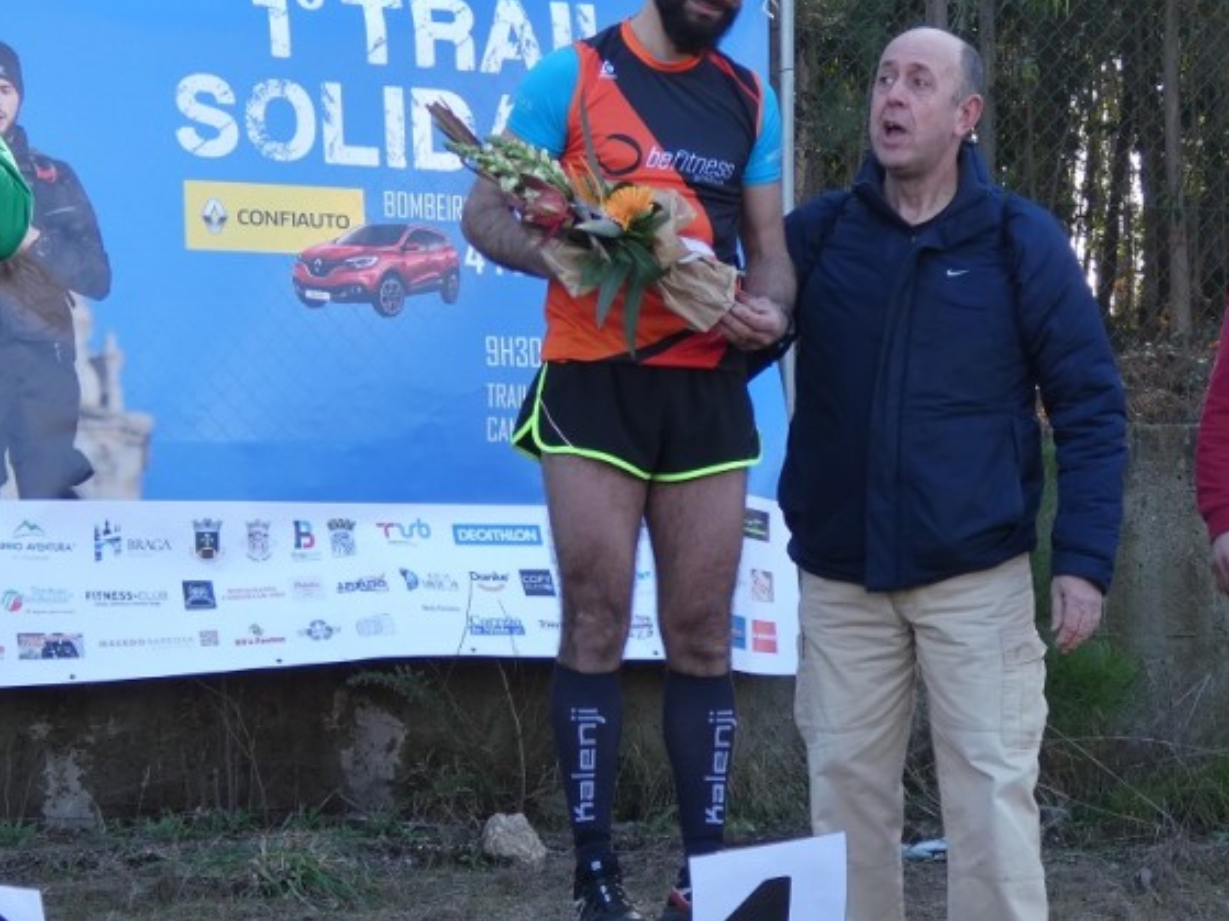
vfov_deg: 16.2
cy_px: 462
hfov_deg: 21.5
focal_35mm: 91
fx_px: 3230
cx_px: 565
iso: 80
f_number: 3.9
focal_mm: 9.5
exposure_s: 1/100
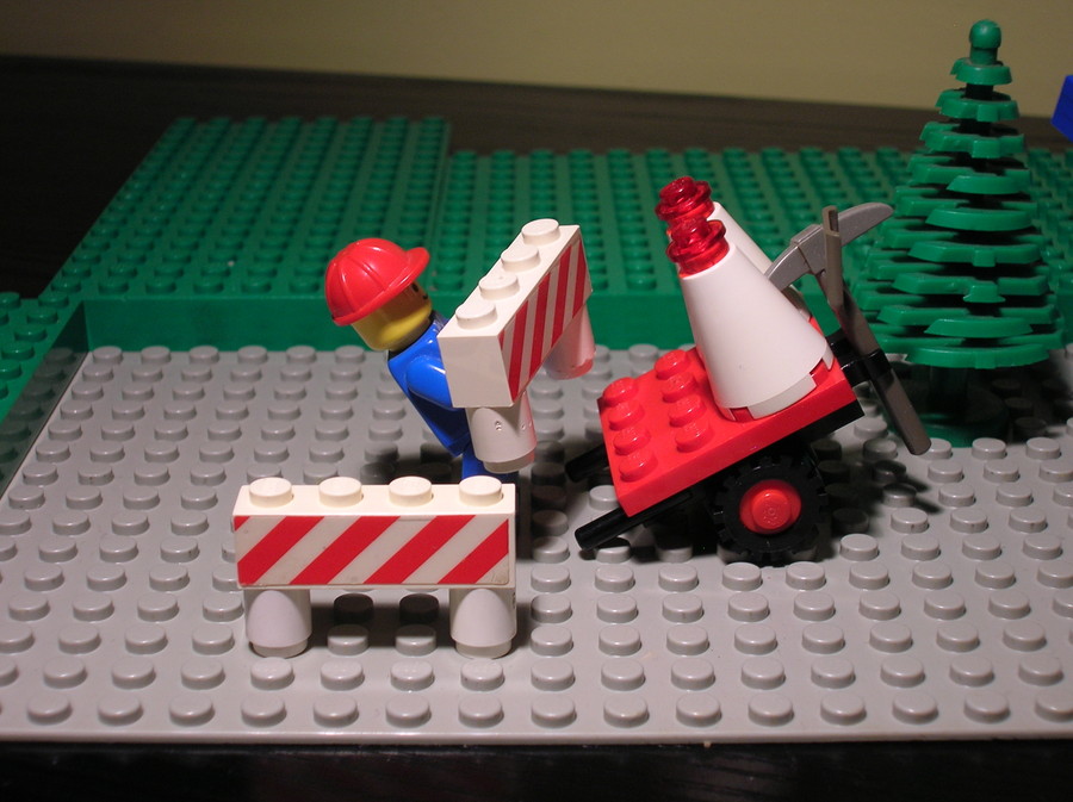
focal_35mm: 63
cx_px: 536
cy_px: 401
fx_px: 1951
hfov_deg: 30.8
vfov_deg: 23.2
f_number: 3.6
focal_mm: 10.4
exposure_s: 1/17.8
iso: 50
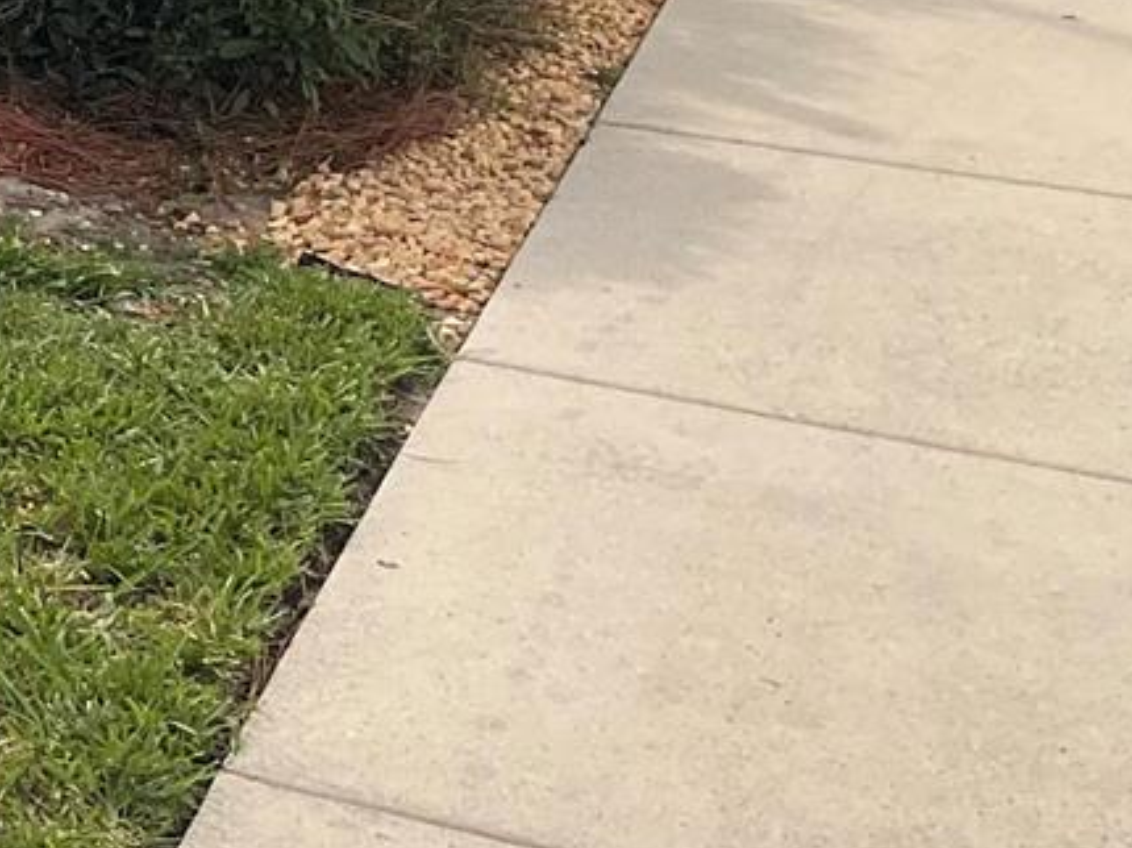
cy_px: -248
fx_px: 3530
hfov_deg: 15.6
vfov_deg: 13.2
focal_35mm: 108
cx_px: -921
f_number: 1.8
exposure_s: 1/2538
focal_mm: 3
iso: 16
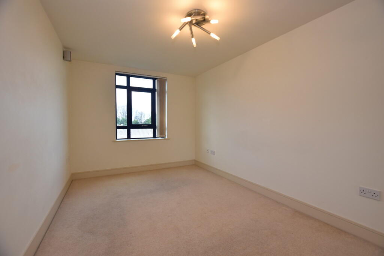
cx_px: 192
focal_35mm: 15
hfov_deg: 100.4
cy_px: 128
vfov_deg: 77.3
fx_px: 160
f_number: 4.5
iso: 500
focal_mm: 10
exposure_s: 1/60
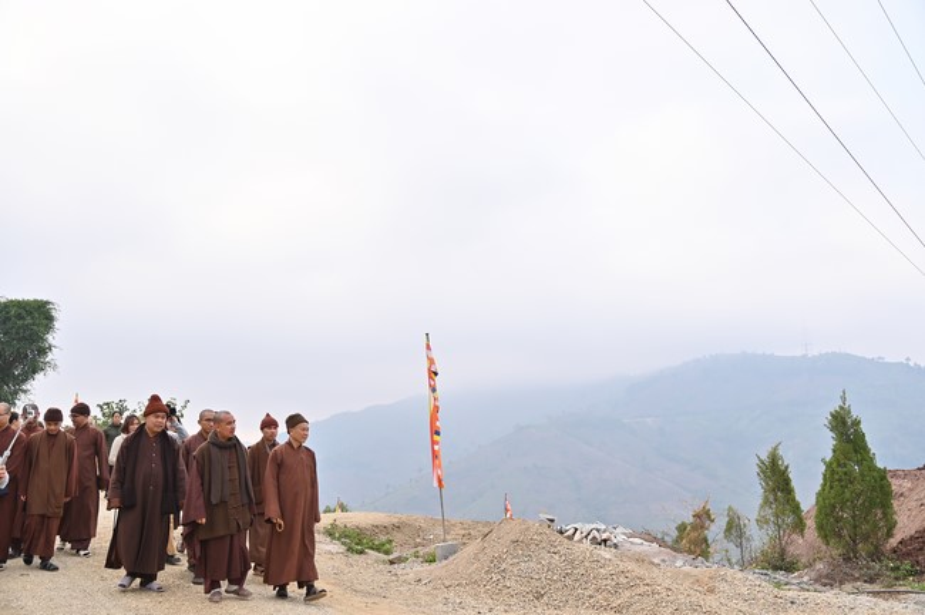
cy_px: 308
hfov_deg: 60.3
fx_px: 796
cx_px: 462
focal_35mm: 31
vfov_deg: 42.2
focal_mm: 31
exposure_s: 1/320
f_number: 5.6
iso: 160
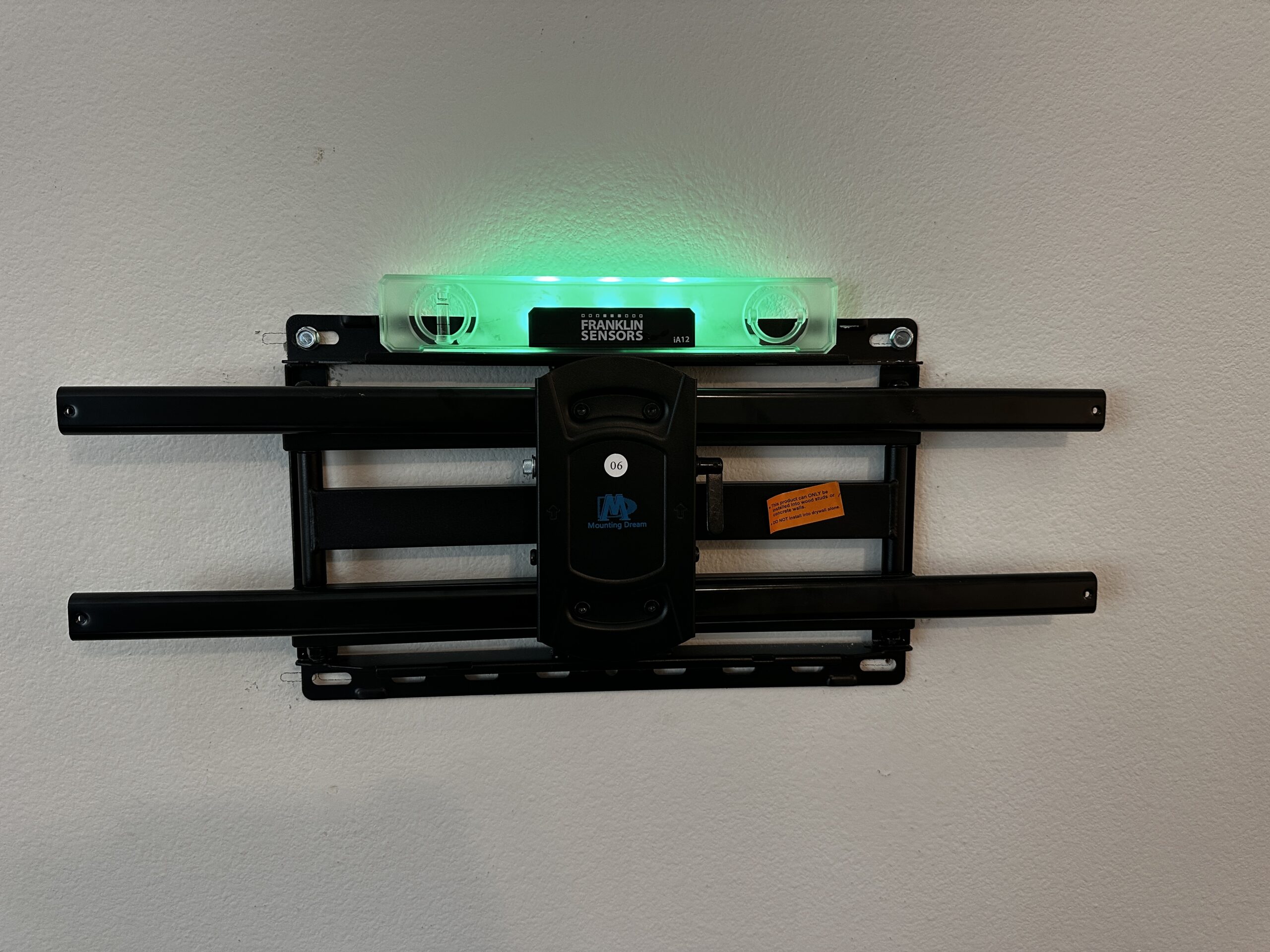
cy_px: 476
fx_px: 881
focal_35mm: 24
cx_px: 635
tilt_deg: -8.9
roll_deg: +0.0
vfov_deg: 56.8
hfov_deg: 71.6
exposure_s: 1/60
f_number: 1.78
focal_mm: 6.86
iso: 200
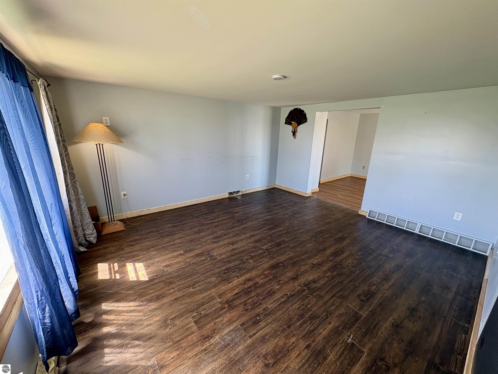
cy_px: 187
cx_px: 249
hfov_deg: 102.1
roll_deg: -2.3
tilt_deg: -15.5
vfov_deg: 85.7
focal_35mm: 14
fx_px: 201
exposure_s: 1/60
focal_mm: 2.22
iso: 125
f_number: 2.2
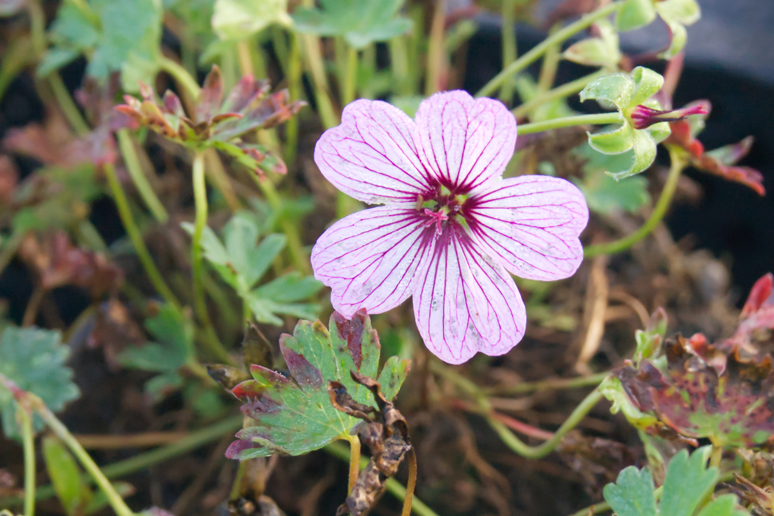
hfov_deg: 24.6
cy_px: 258
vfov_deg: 16.6
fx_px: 1774
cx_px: 387
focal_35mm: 82
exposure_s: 1/200
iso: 2500
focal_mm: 55
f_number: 10
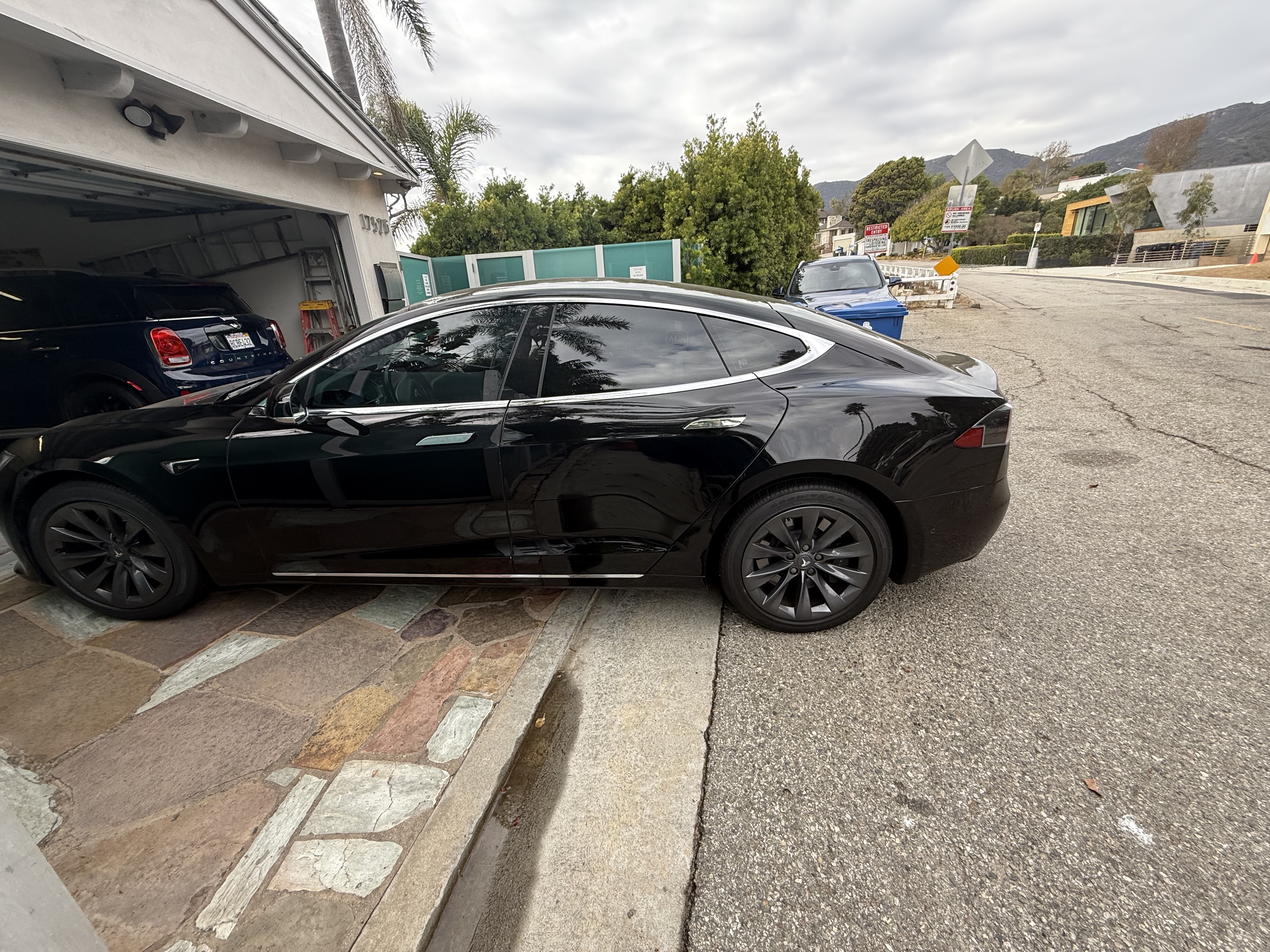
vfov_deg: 85.7
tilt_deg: -20.0
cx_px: 635
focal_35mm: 14
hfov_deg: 102.1
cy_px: 476
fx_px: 514
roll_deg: +3.2
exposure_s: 1/217
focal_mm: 2.22
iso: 50
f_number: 2.2
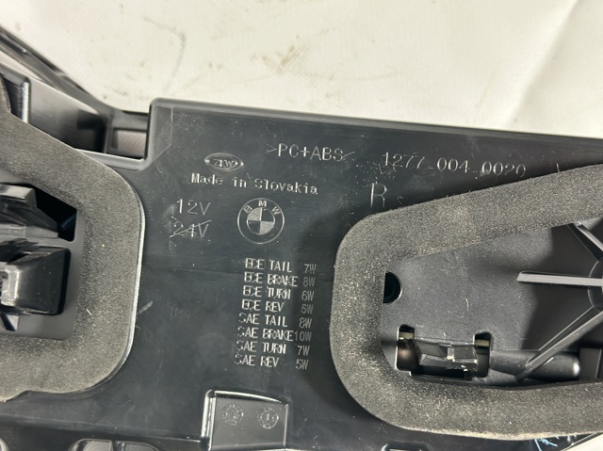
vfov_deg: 30.2
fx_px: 836
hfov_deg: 39.7
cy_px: 226
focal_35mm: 48
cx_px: 302
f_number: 1.78
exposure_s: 1/33
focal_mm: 6.86
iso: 250
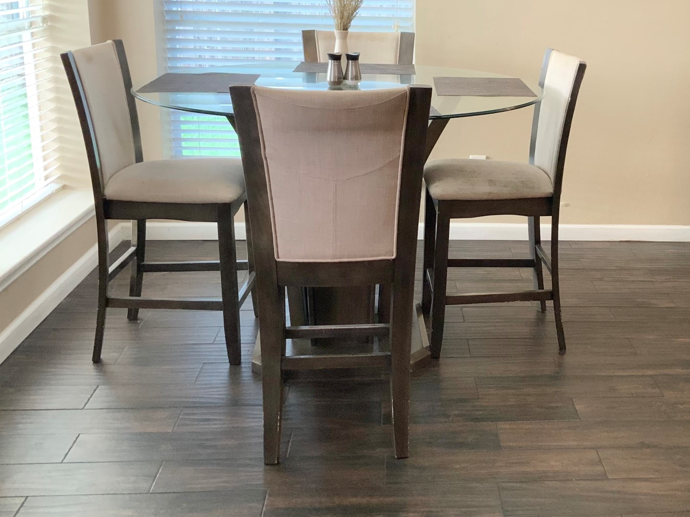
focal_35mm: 44
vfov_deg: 32.6
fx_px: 877
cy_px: 180
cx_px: 475
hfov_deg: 42.2
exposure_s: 1/60
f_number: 1.8
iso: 125
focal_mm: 3
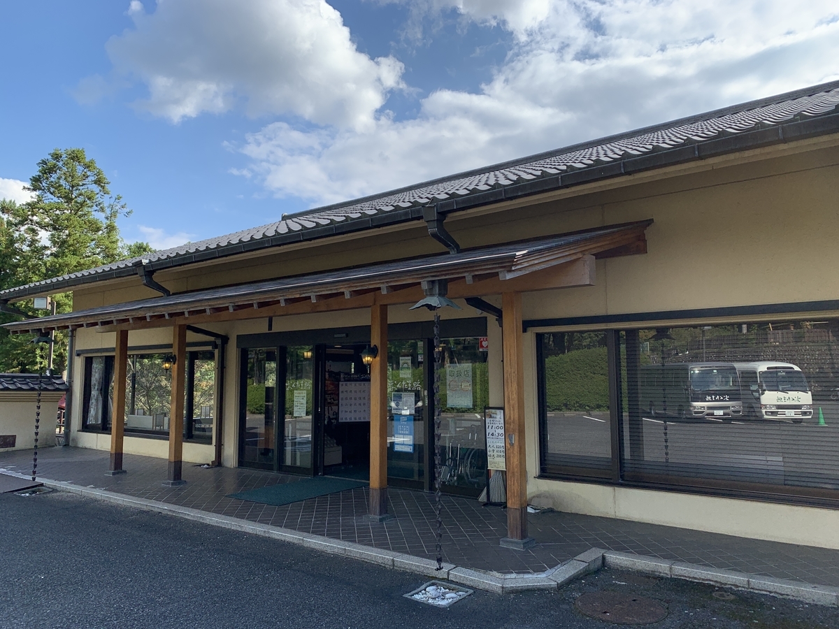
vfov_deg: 53.1
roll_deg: +0.1
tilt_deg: +5.9
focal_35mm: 26
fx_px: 630
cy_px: 314
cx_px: 420
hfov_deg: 67.3
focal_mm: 4.25
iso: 25
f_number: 1.8
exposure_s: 1/1406
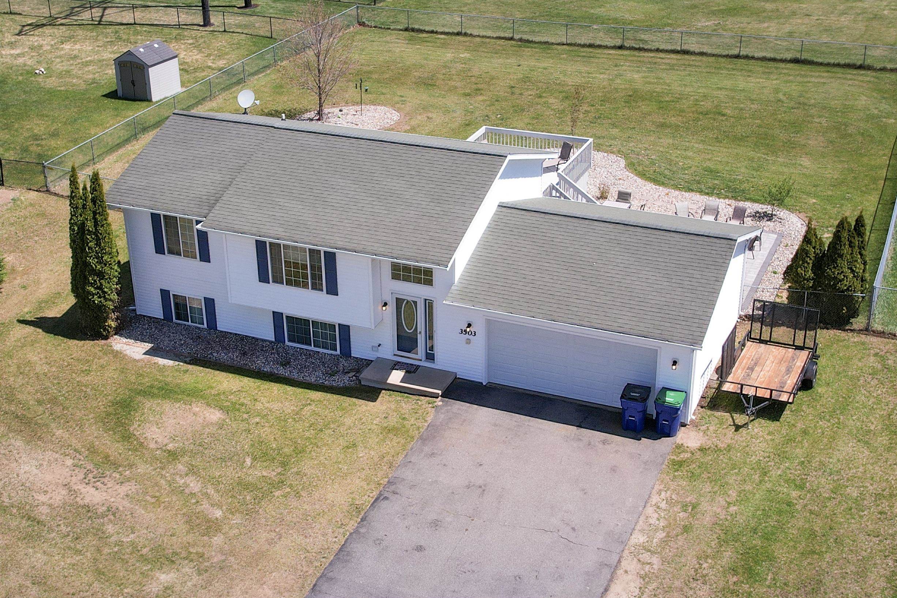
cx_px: 448
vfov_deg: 57.2
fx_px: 548
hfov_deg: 78.6
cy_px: 299
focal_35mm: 22
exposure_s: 1/1600
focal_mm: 8.38
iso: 100
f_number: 2.8
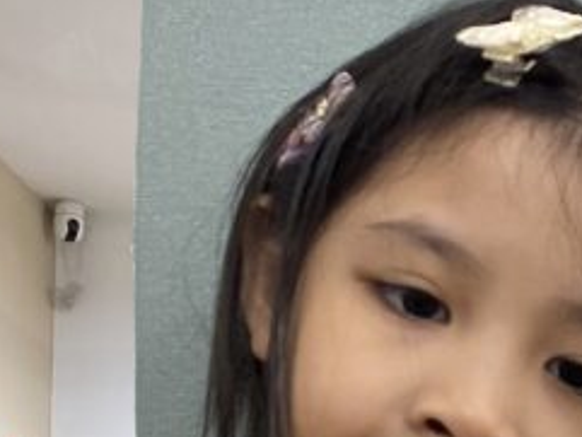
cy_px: 780
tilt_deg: +0.4
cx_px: 799
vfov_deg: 12.5
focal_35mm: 108
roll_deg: -0.6
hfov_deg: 16.9
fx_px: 1817
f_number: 1.8
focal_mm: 4.25
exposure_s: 1/100
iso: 64
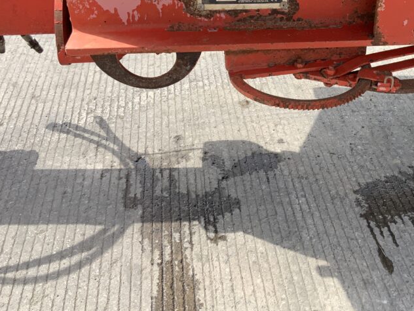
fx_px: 562
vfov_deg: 30.4
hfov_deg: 39.6
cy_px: 84
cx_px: 298
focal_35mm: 47
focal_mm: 3
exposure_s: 1/534
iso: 16
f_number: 1.8
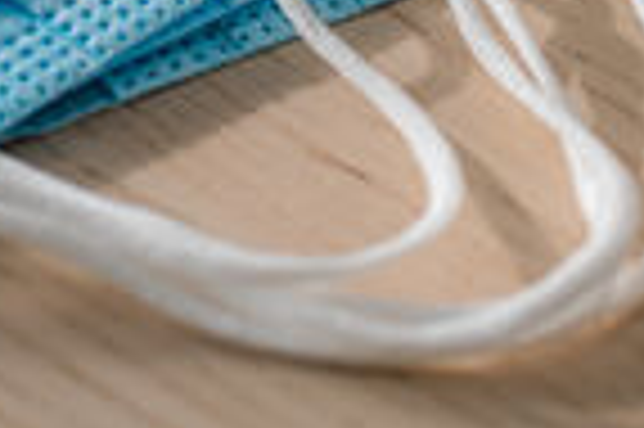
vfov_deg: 6.2
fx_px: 3717
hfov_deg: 9.8
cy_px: -741
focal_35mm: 208
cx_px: -34
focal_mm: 35
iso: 100
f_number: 4
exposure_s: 1/250
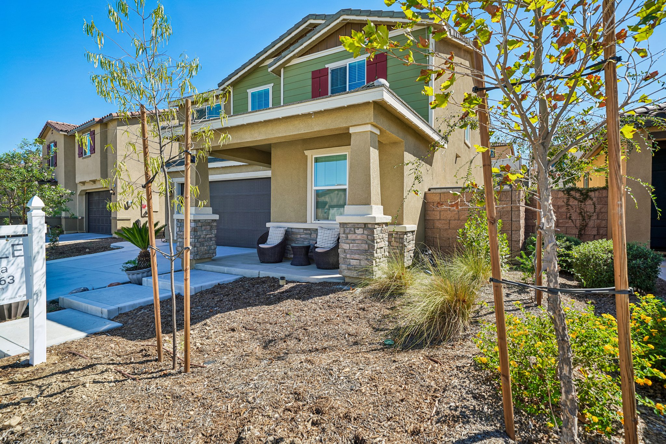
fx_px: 333
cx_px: 333
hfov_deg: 90.0
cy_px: 222
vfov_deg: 67.4
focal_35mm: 18
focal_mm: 18
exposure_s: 1/125
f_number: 8
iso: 100
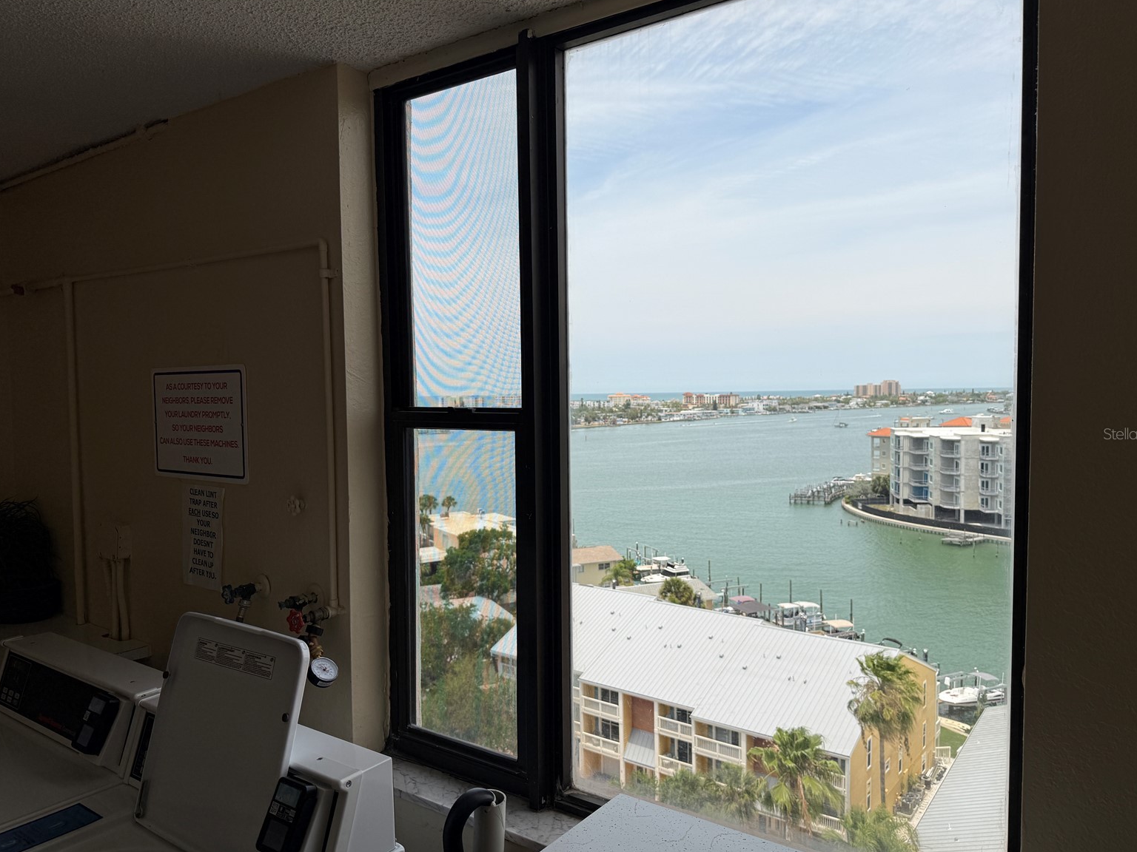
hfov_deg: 69.4
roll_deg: +1.1
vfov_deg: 54.9
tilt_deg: -2.5
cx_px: 581
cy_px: 433
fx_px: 821
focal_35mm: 25
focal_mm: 6.76
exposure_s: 1/2907
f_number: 1.78
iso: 80
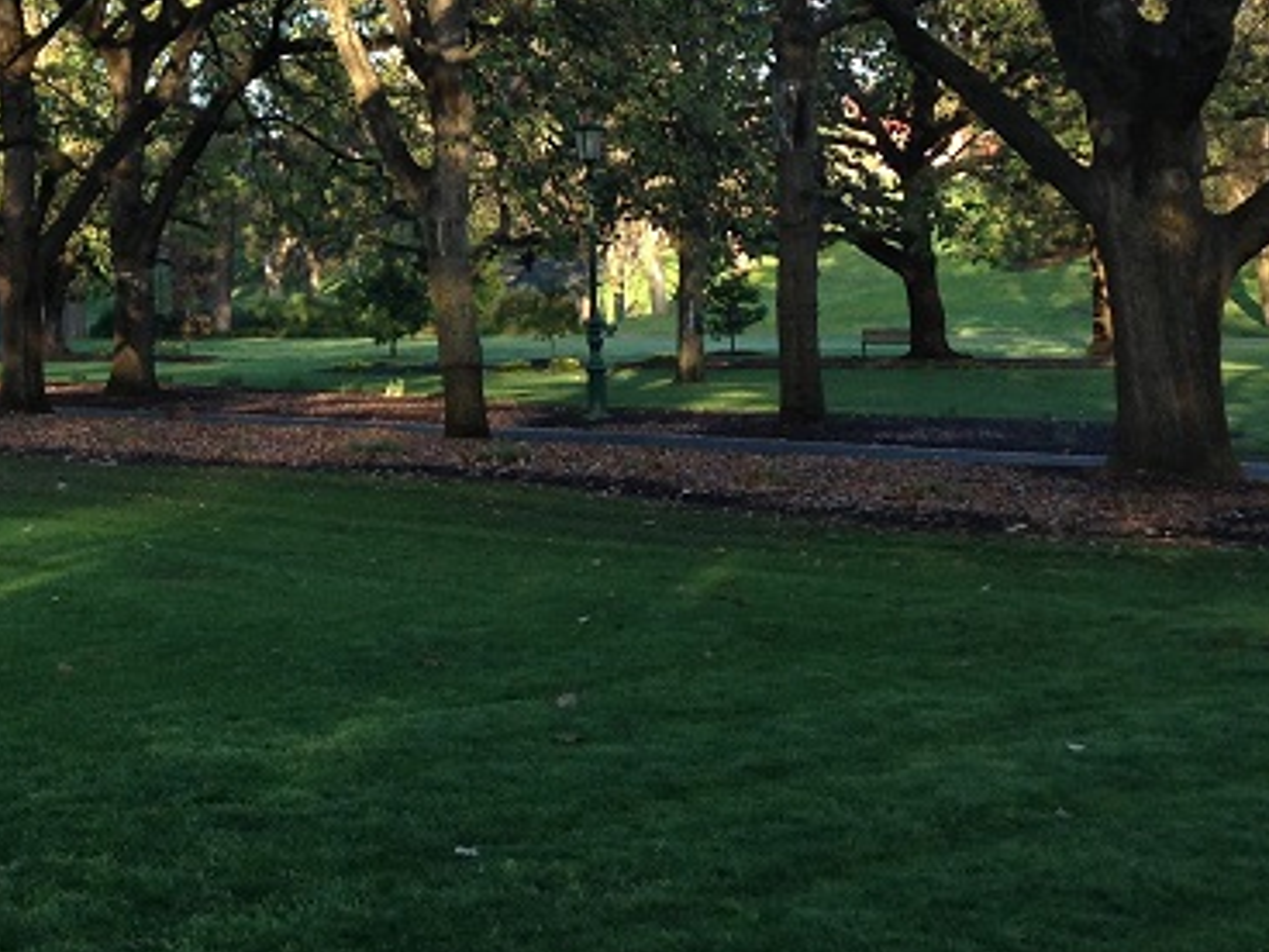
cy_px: 41
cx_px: 178
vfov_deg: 17.4
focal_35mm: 83
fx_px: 3043
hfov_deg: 23.1
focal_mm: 4.13
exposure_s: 1/120
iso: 50
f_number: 2.4
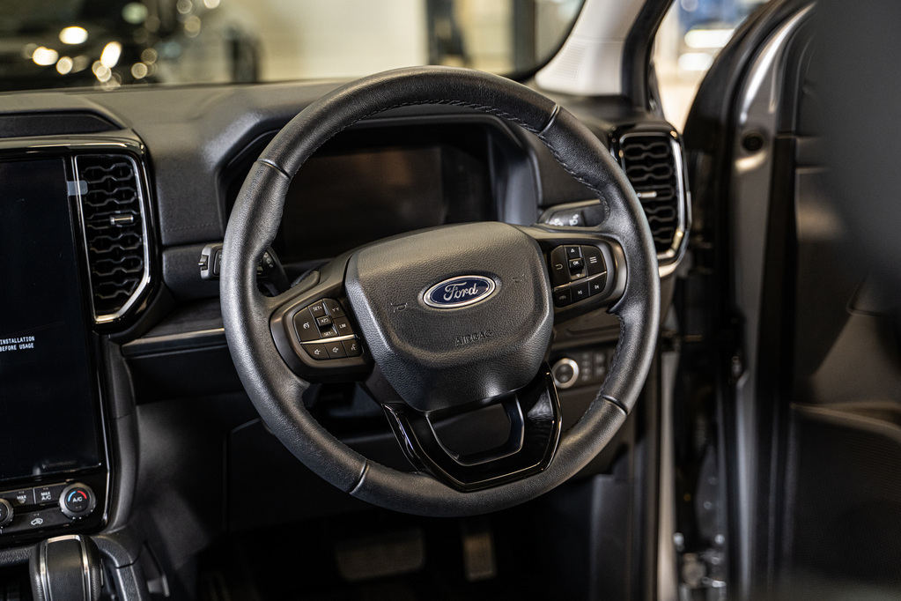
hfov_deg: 41.9
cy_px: 300
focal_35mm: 47
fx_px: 1176
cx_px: 450
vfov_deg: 28.6
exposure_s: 1/160
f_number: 2.8
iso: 1600
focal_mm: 47
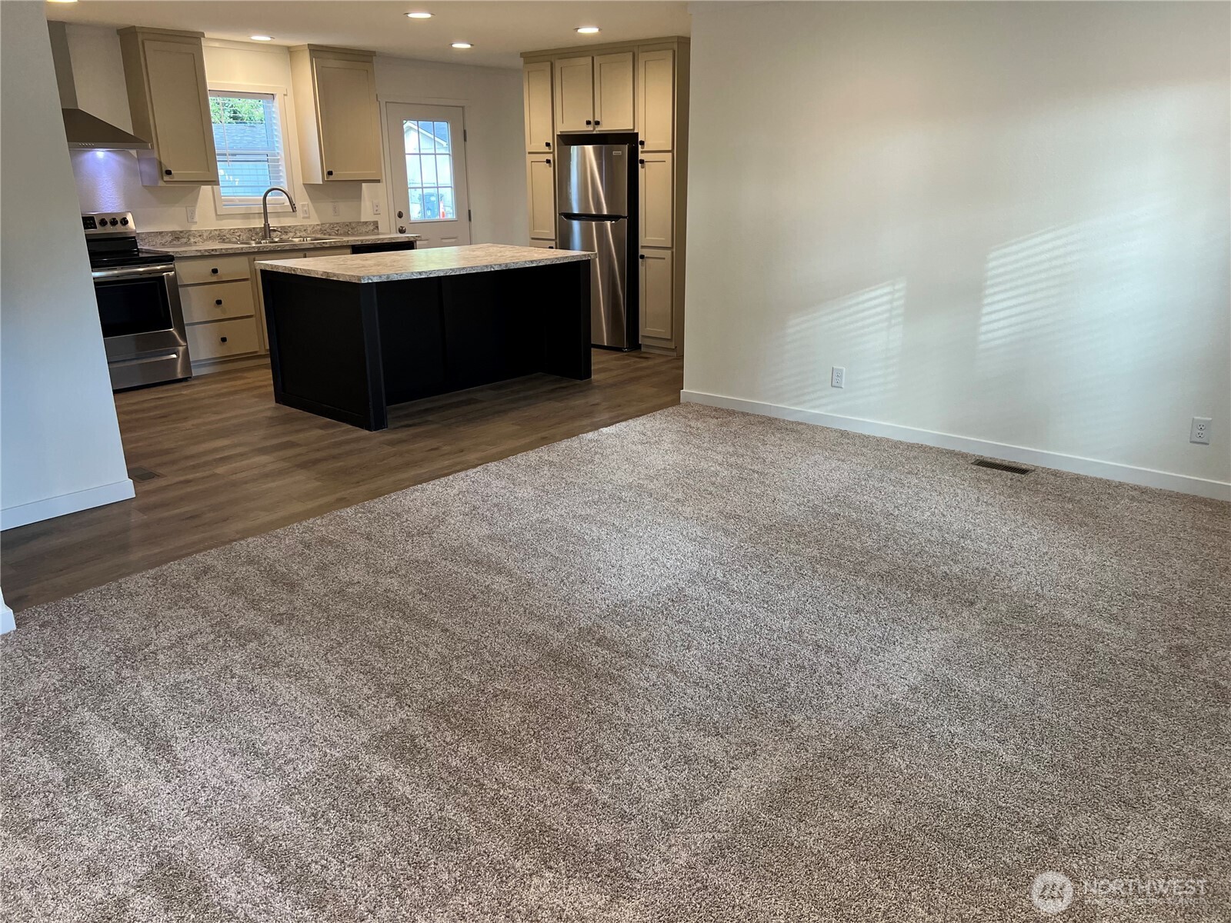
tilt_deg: -17.5
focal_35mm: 26
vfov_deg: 53.1
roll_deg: +0.5
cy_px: 462
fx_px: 925
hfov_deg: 67.3
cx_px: 616
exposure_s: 1/120
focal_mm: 5.7
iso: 100
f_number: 1.5
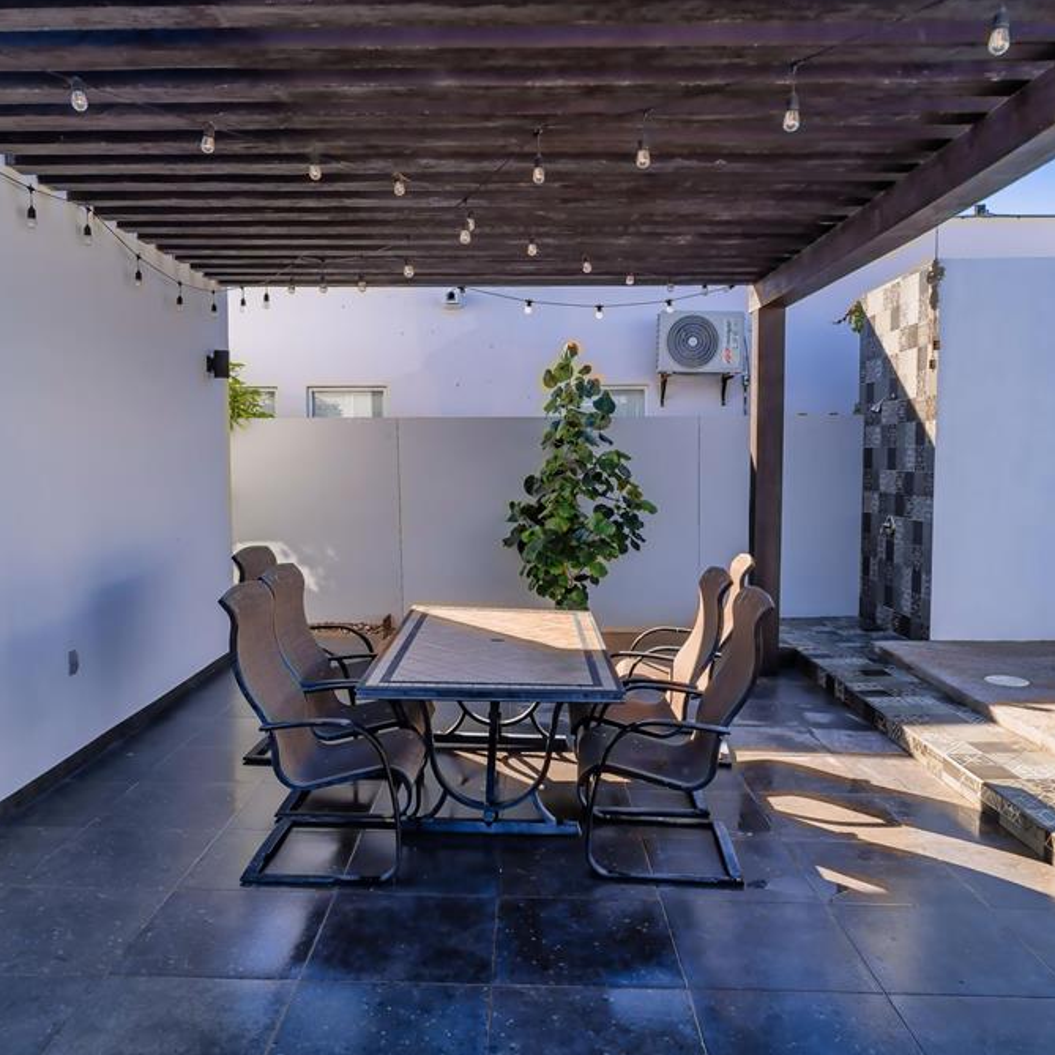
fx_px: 897
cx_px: 517
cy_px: 533
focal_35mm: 26
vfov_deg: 60.9
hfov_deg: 60.9
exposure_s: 1/320
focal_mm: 20
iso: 50
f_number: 5.6
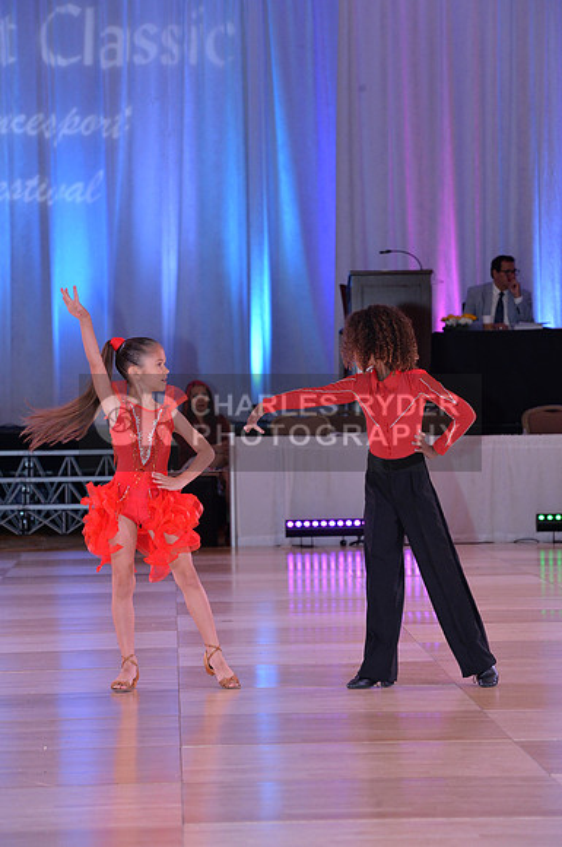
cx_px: 281
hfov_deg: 9.1
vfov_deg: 13.7
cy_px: 424
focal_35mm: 150
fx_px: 3523
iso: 2000
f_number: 7.1
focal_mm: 150
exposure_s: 1/250
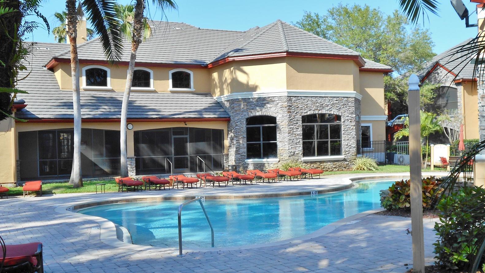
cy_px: 150
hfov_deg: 49.4
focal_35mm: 41
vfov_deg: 29.0
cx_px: 240
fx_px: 527
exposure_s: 1/400
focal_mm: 6.7
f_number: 3.9
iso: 80
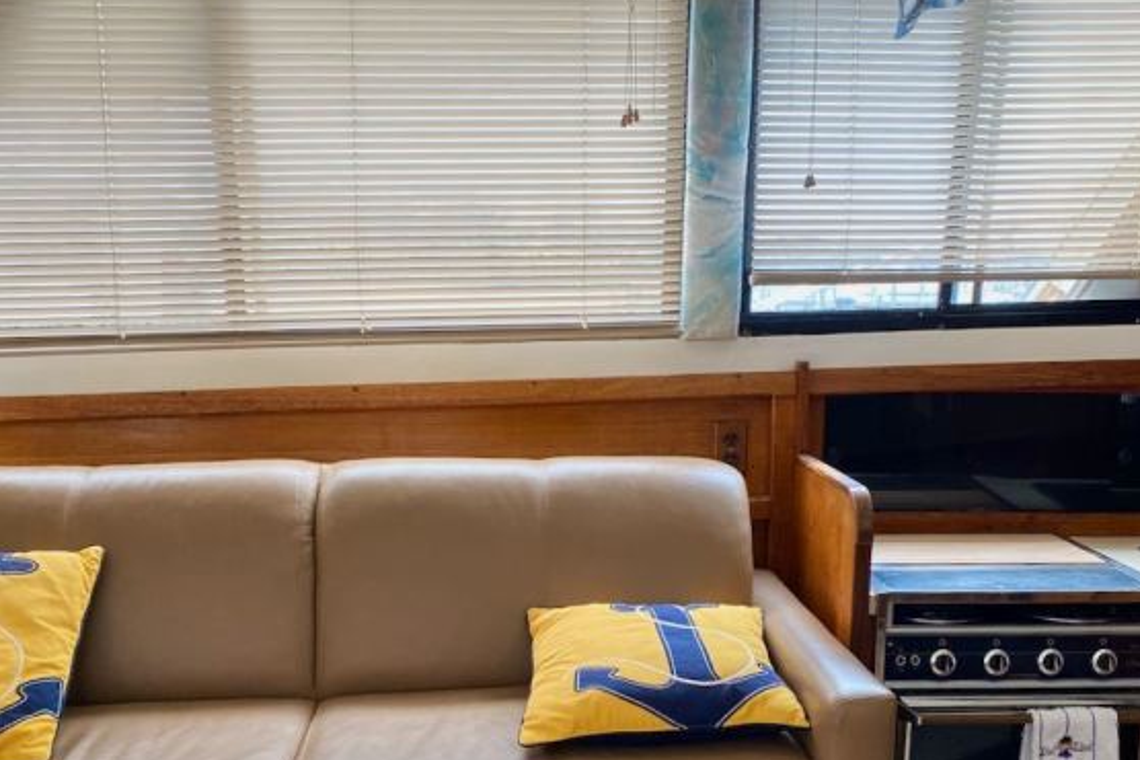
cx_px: 655
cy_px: 567
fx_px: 1235
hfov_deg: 49.4
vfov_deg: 33.5
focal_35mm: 39
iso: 125
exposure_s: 1/121
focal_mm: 4.25
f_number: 1.8
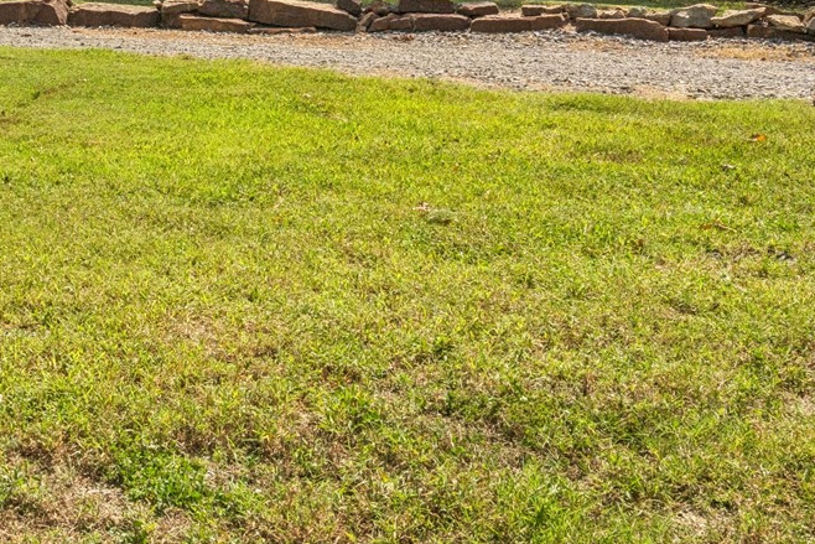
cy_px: -30
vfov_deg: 19.3
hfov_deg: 28.2
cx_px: 44
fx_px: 1540
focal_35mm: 68
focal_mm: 22
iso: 800
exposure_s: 1/1250
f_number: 11
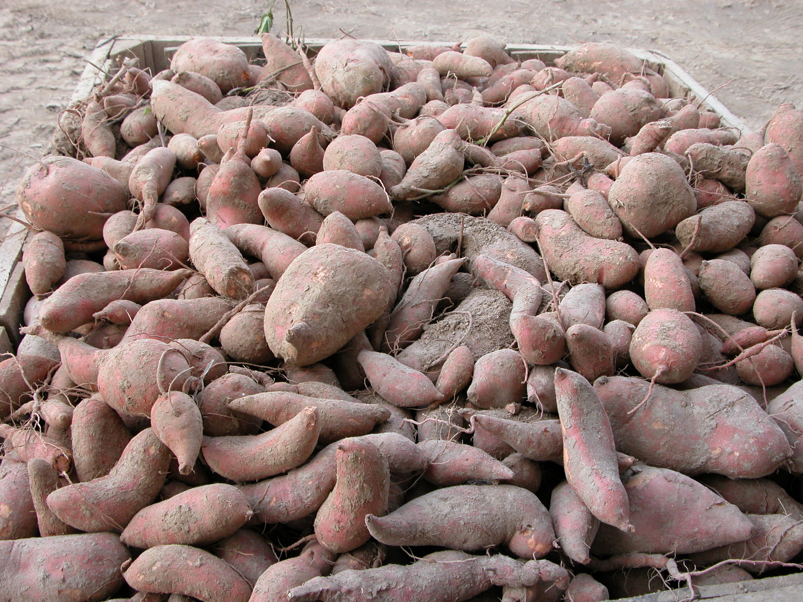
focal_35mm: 35
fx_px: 812
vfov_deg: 40.7
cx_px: 402
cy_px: 301
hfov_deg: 52.6
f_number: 4.5
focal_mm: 8.9
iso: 100
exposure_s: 1/145
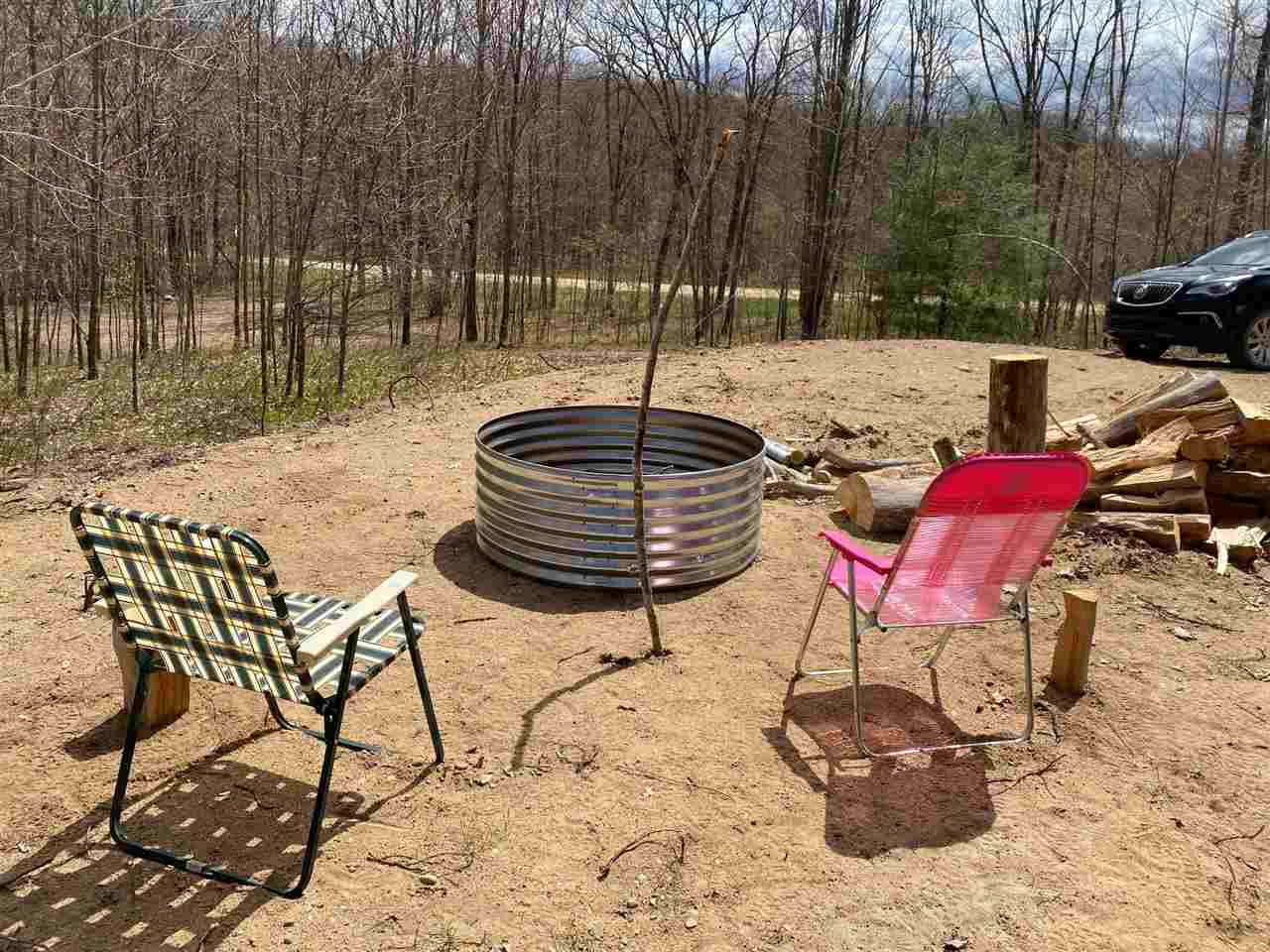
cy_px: 476
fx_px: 954
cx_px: 635
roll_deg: -2.3
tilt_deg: -14.4
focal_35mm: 26
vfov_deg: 53.1
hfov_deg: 67.3
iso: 32
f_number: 1.8
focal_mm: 4.25
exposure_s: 1/3401
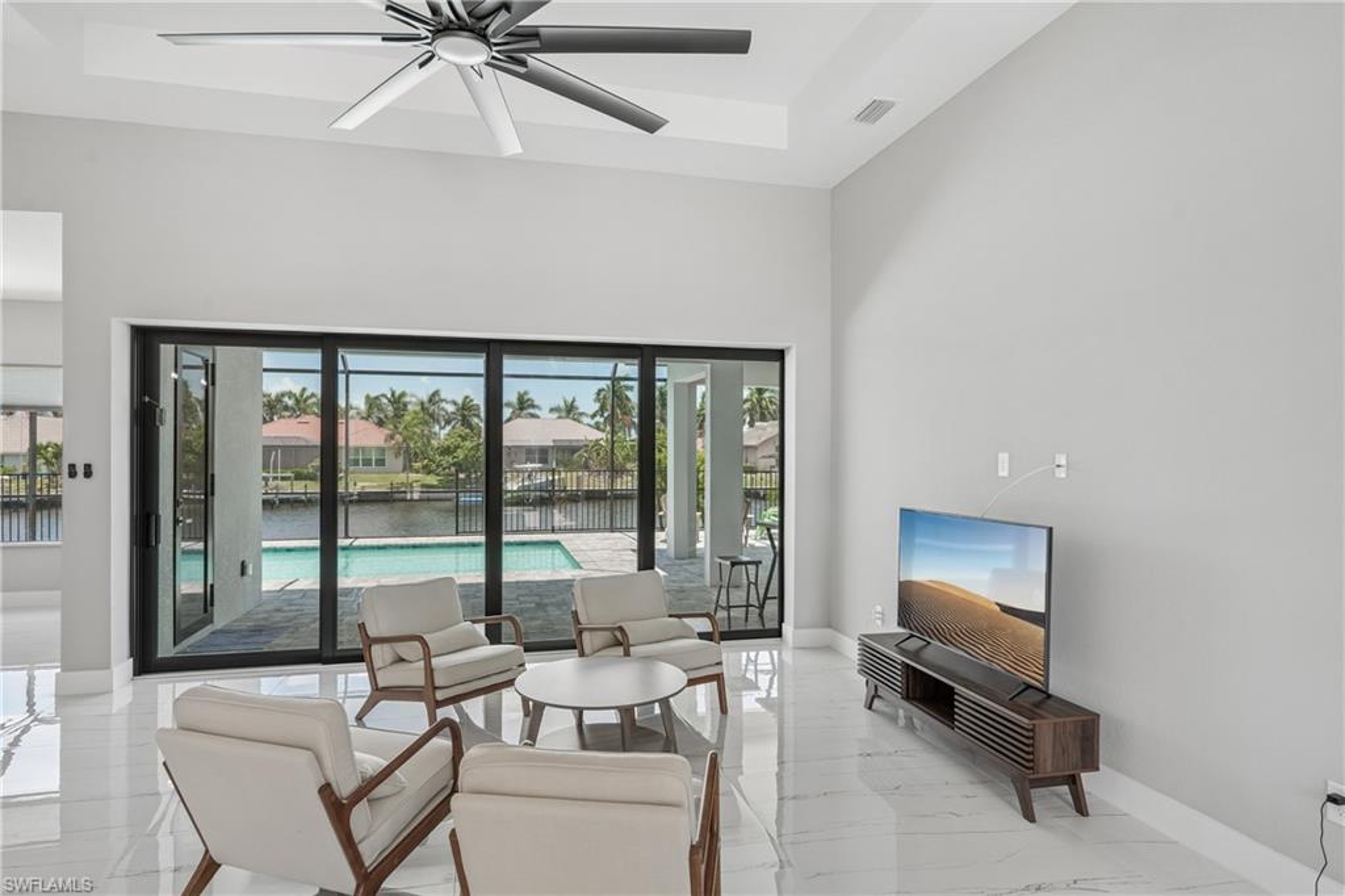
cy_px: 448
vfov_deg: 60.7
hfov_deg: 82.6
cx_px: 672
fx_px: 766
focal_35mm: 20
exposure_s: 1/80
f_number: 8
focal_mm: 20.5
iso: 400
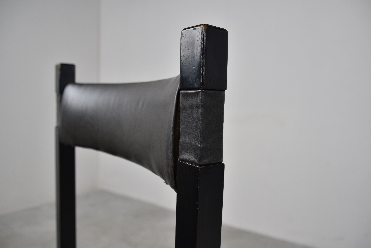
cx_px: 186
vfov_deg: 40.0
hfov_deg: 57.2
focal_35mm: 33
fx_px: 340
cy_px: 124
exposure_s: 1/40
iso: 200
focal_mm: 22
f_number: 3.5
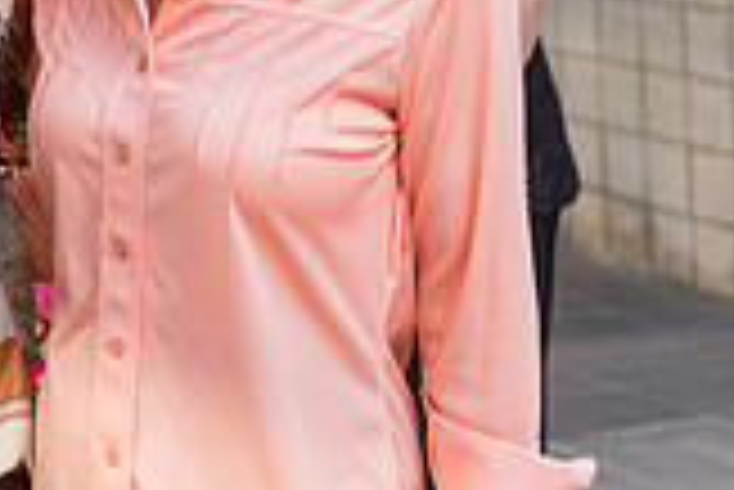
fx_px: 2245
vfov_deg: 12.0
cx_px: -518
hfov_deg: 16.2
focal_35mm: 110
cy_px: -209
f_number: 2.8
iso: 100
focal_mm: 31
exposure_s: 1/320
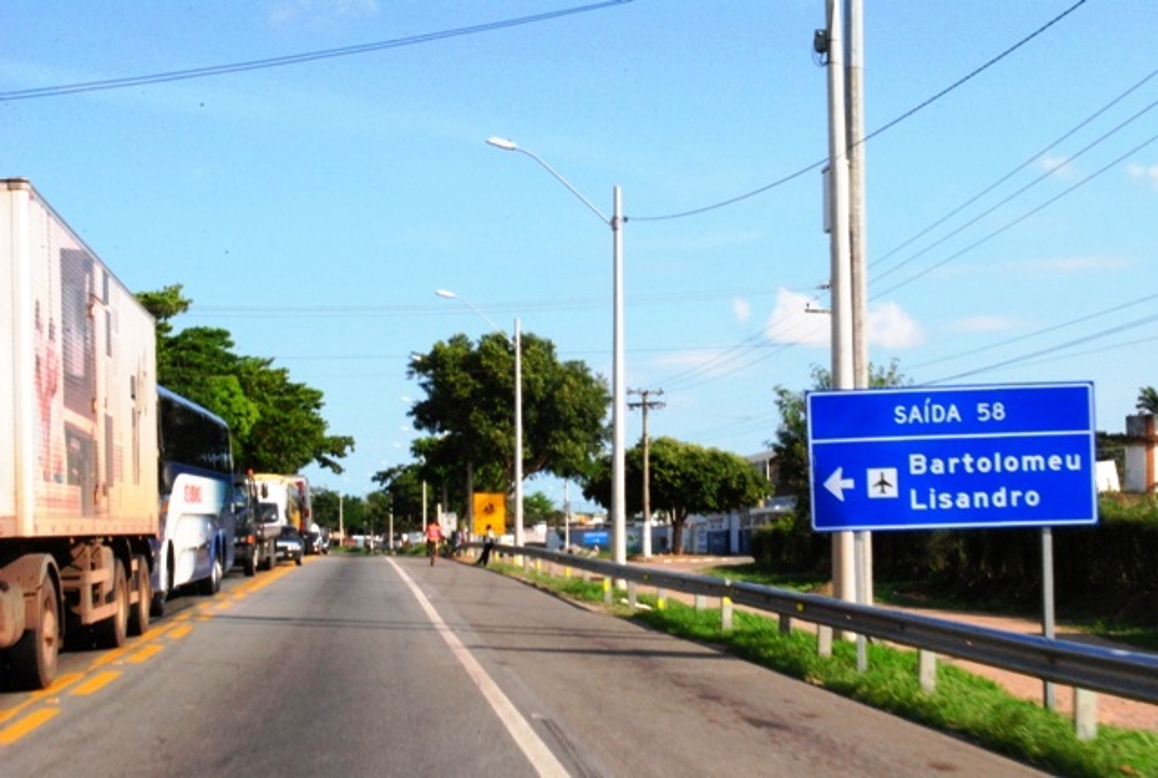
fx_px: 1935
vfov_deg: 22.7
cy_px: 389
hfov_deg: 33.3
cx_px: 579
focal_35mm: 60
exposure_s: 1/100
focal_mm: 40
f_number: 32
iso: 1600
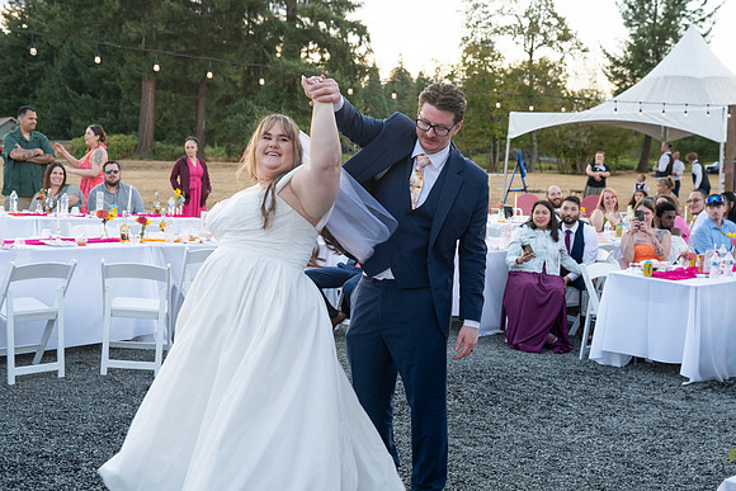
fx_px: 1002
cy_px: 246
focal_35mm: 49
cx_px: 368
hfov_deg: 40.3
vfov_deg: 27.5
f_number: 5.6
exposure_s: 1/160
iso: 400
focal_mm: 49
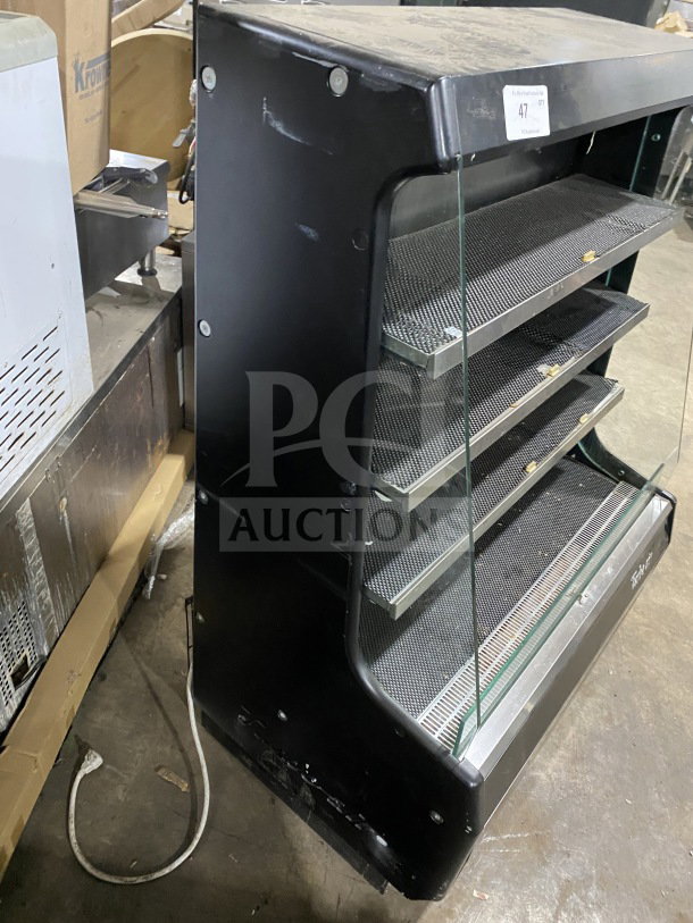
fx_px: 694
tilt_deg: -37.5
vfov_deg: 67.3
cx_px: 346
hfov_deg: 53.1
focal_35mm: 26
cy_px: 462
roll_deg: -9.9
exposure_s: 1/39
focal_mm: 4.25
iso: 640
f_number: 1.8
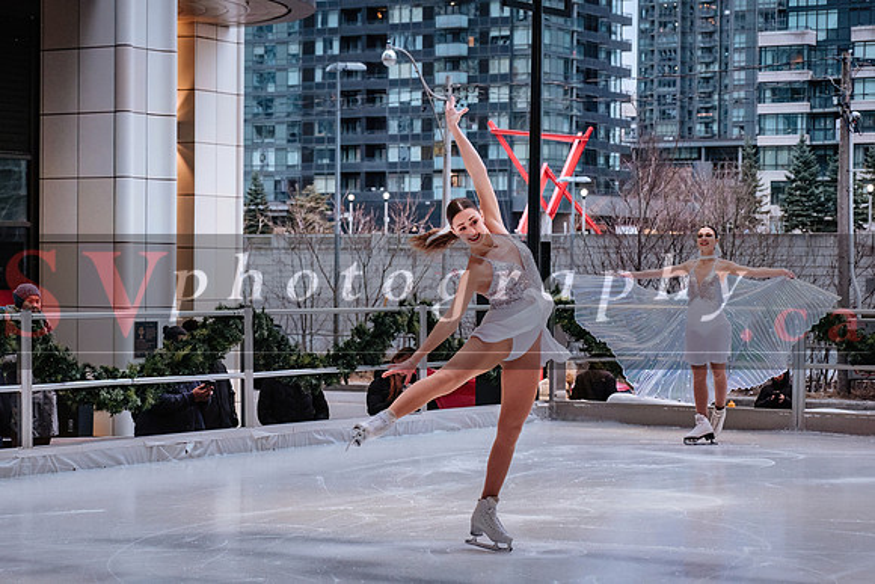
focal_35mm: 92
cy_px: 334
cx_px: 313
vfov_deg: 14.8
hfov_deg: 22.0
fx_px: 2247
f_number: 2.8
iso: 1000
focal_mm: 44.1
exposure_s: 1/500
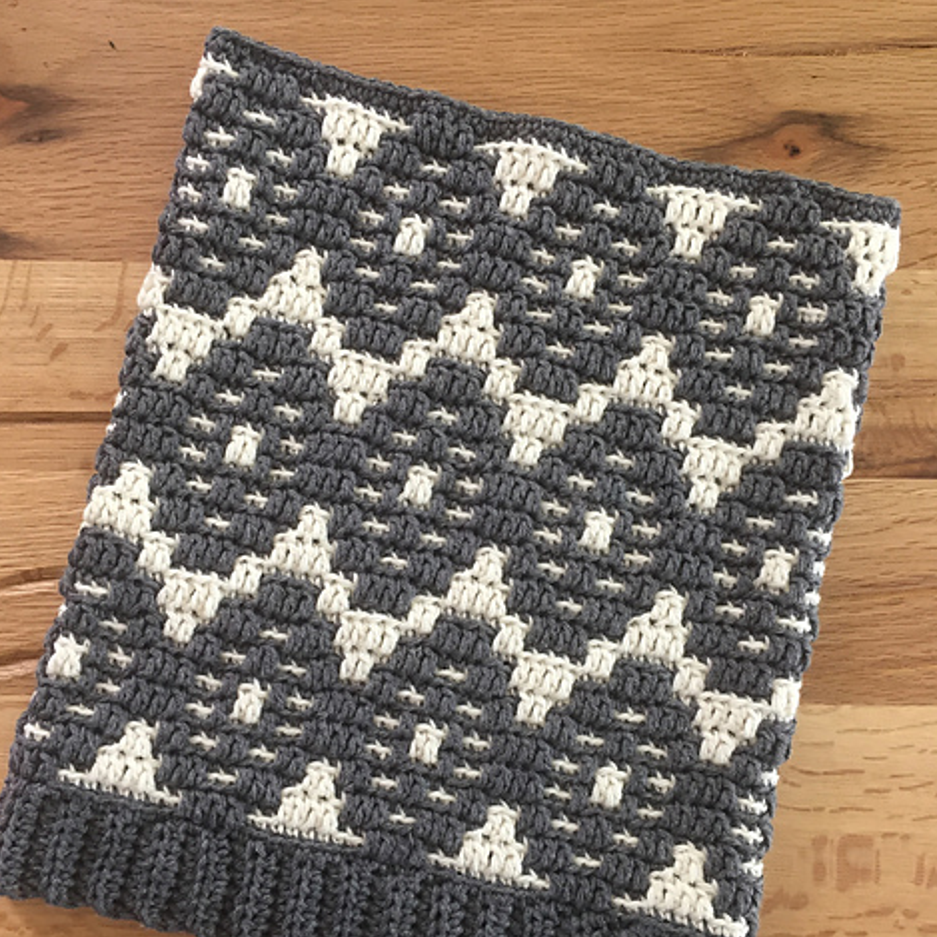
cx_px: 466
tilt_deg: -87.4
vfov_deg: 47.1
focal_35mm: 35
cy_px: 527
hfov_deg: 47.2
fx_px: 1072
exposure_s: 1/33
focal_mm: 4.15
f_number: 2.2
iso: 100
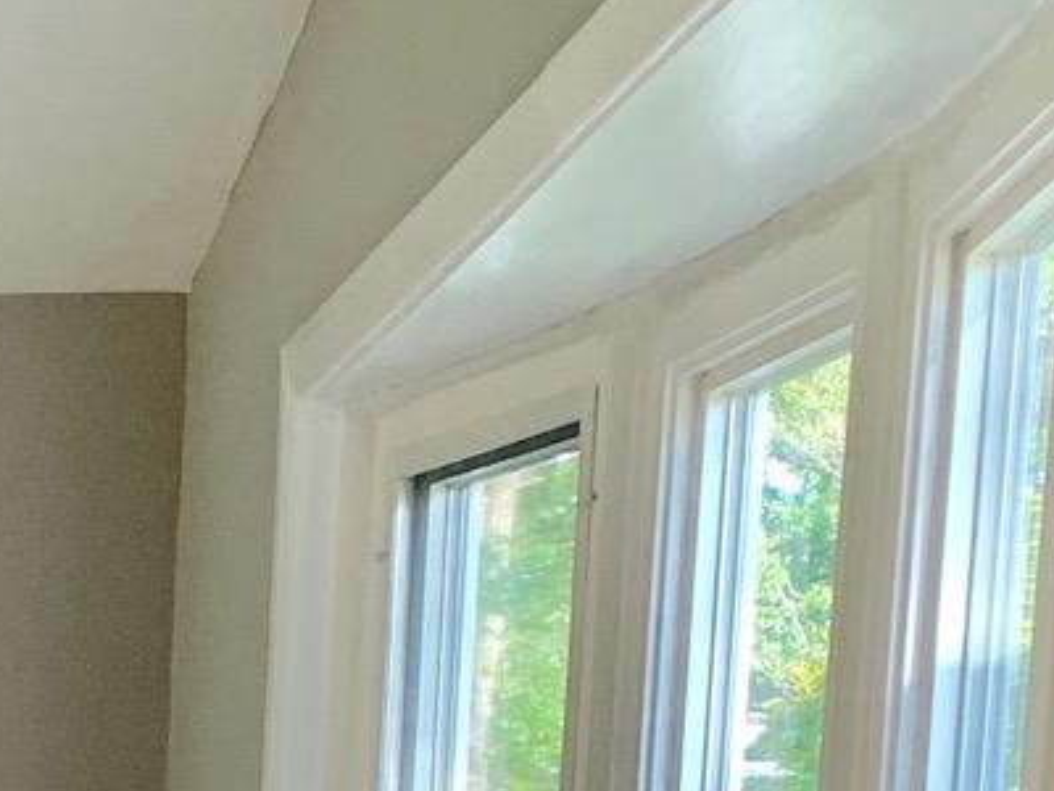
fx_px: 4050
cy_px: 1761
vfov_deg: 10.0
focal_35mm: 133
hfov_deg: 13.1
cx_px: -967
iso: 80
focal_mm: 4.25
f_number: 1.8
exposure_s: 1/120
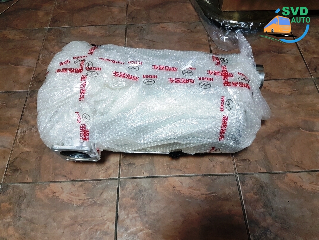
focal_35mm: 26
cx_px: 160
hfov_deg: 67.3
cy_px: 120
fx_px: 240
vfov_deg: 53.1
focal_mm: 4.2
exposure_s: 1/25
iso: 200
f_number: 1.7
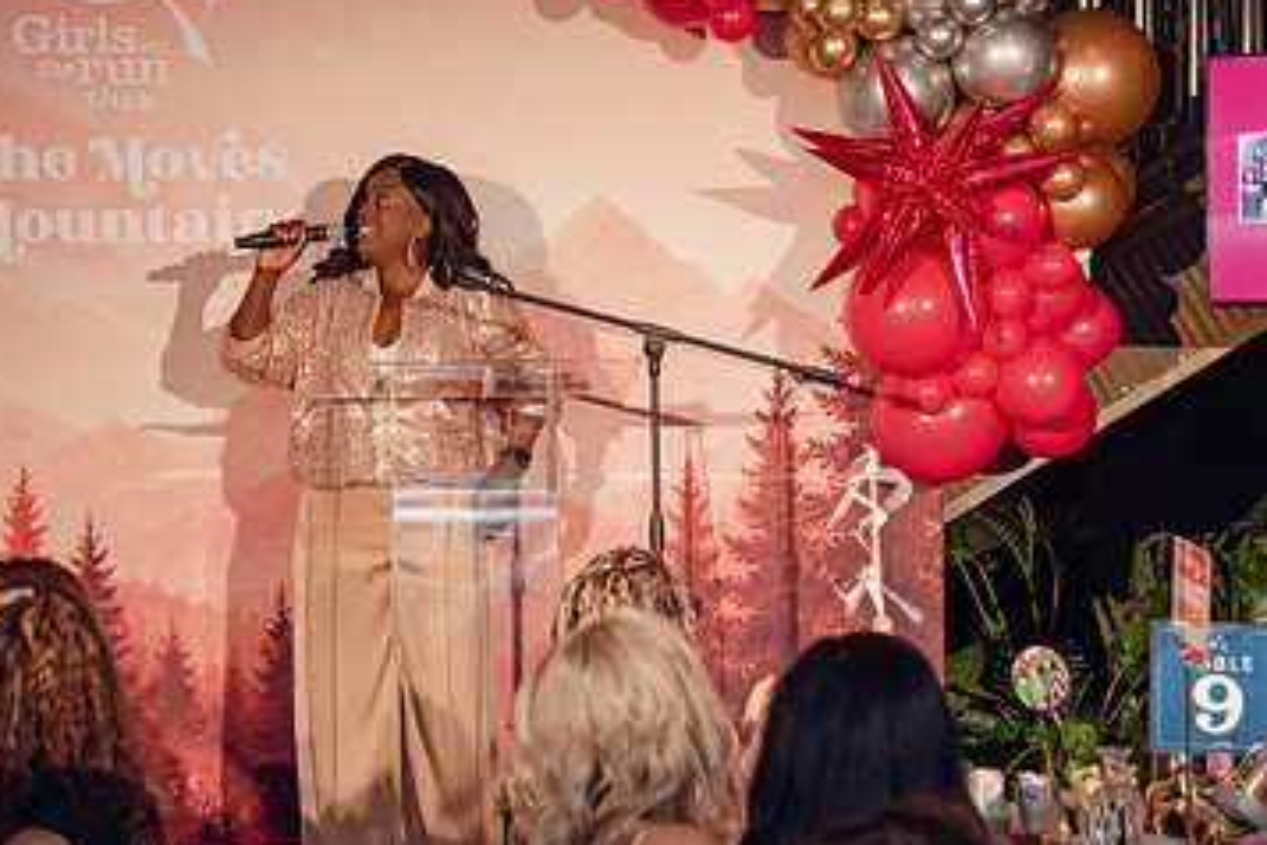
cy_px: 314
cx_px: 385
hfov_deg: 20.5
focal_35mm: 99
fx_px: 3484
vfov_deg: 13.8
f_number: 4
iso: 3200
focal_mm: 46
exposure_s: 1/250
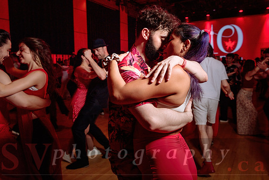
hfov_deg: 65.7
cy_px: 76
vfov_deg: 46.7
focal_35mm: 28
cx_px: 155
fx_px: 207
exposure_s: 1/40
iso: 1000
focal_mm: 24
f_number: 3.5
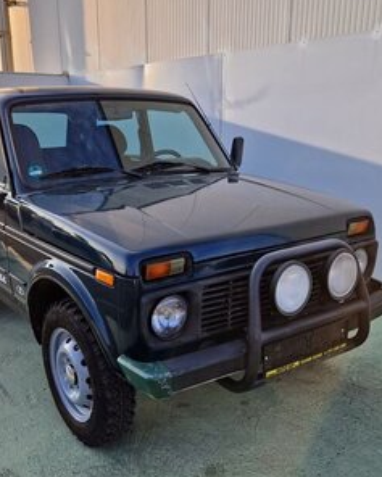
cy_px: 287
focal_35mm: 37
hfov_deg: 40.1
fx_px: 523
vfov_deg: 48.8
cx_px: 174
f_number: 1.8
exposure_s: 1/610
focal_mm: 5.4
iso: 50
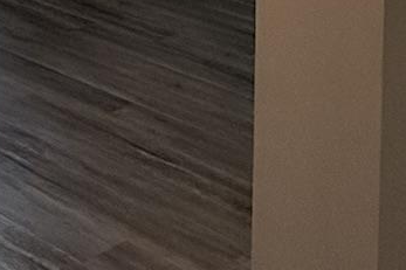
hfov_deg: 18.9
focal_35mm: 86
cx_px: -295
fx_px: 969
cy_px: -272
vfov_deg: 13.5
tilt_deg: -3.2
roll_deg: +1.2
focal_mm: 2.22
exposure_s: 1/120
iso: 100
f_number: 2.2
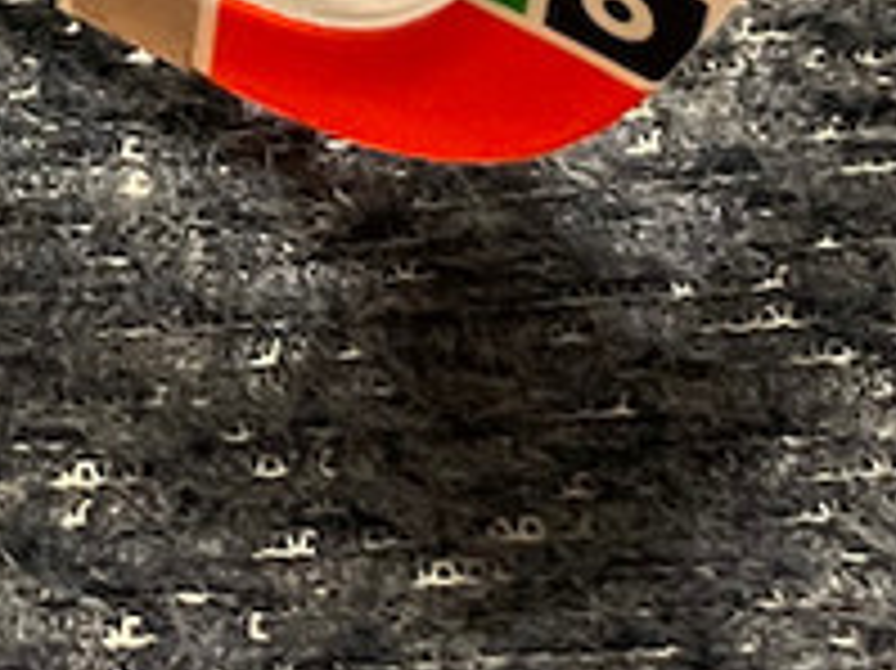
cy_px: -1075
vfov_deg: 8.4
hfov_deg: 12.3
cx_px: -216
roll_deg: -0.9
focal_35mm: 157
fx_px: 4061
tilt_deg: -37.7
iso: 500
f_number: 1.6
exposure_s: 1/50
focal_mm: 4.2
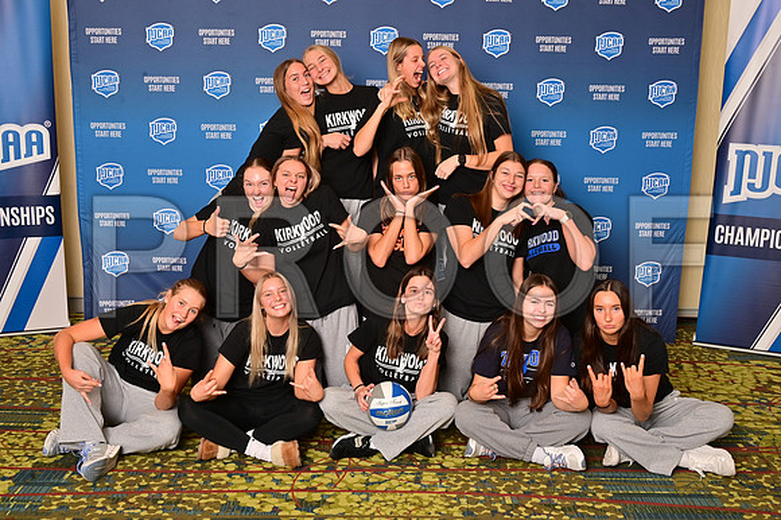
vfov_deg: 33.4
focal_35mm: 40
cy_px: 260
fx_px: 867
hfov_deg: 48.5
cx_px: 390
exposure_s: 1/125
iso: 400
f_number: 11
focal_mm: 40
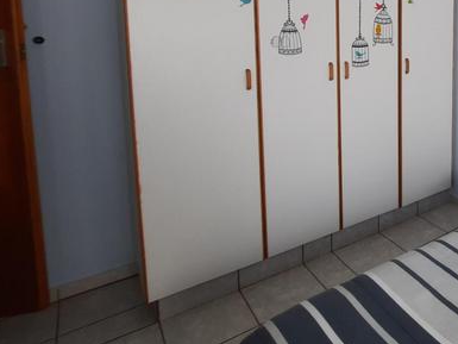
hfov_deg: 51.0
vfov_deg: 47.7
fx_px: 357
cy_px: 56
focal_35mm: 27
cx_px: 469
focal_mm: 1.74
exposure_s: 1/50
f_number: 2.2
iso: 64
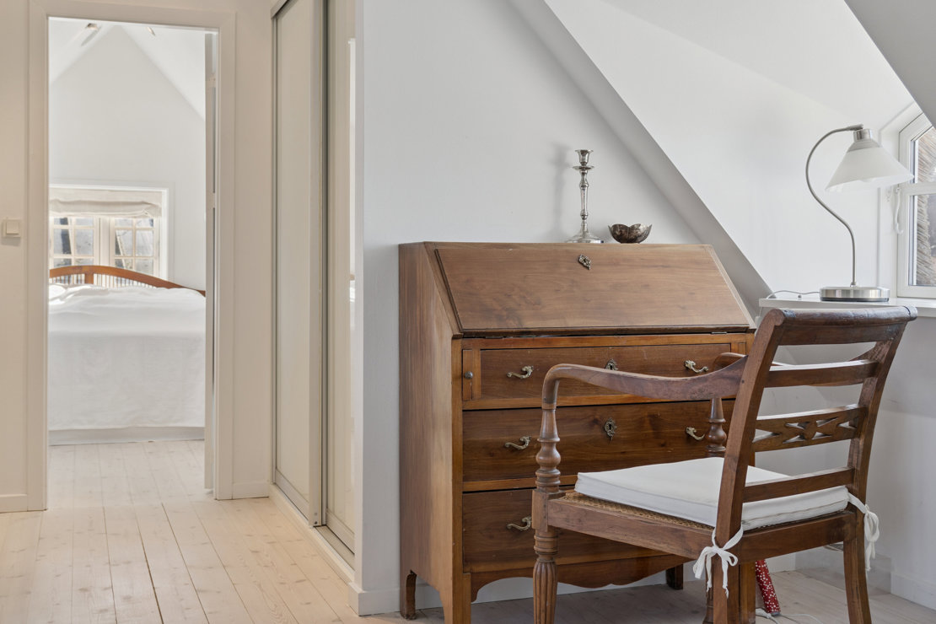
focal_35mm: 40
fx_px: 1053
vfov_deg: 33.0
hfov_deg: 47.9
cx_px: 468
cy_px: 312
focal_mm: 27
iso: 200
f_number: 5.6
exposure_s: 1/40
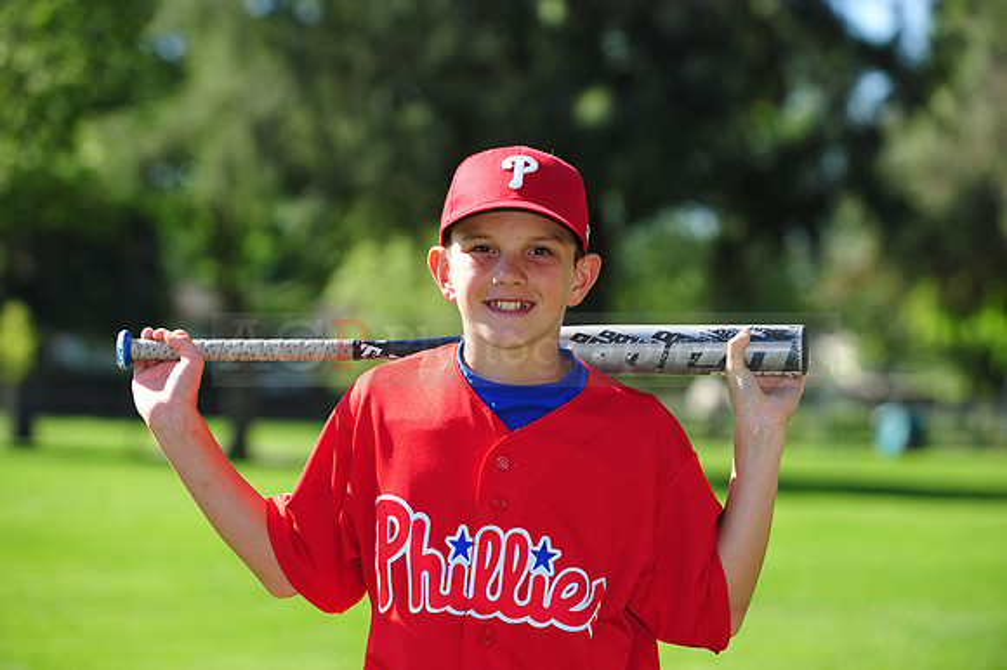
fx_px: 3634
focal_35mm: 130
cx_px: 504
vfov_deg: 10.5
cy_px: 335
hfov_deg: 15.8
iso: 200
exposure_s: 1/640
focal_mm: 130
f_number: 5
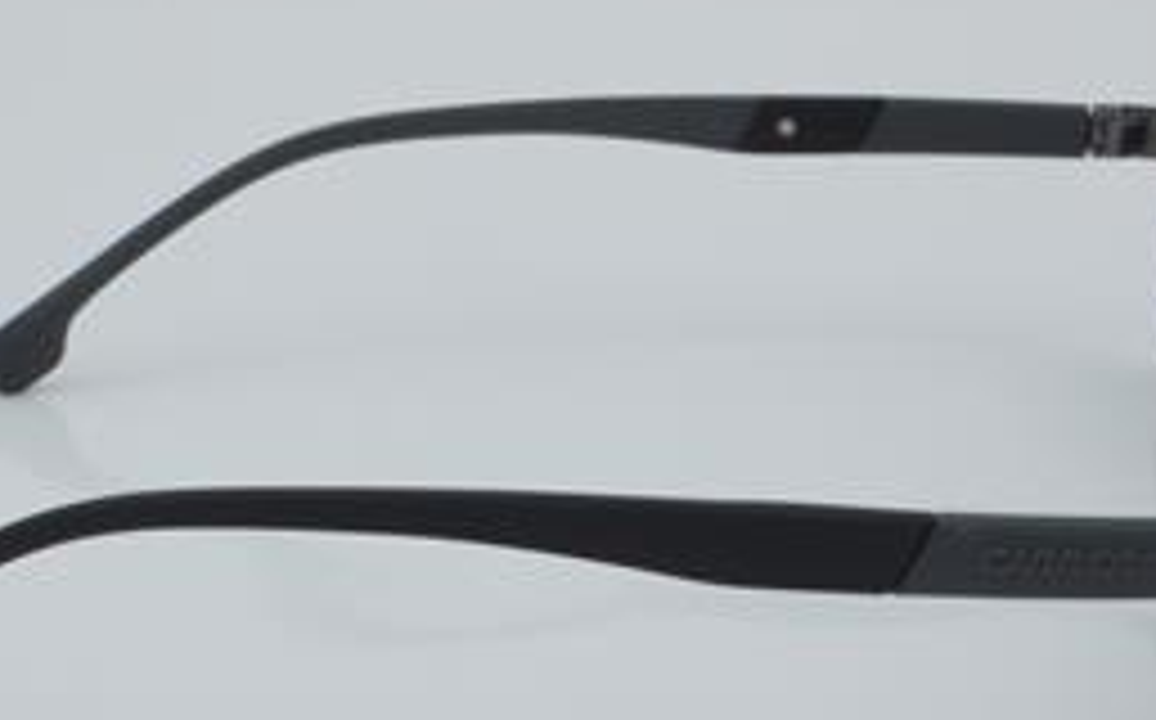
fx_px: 3745
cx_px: 607
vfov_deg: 11.0
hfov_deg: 17.5
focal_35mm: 119
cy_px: 464
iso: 100
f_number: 32
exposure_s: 1/4
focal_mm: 50
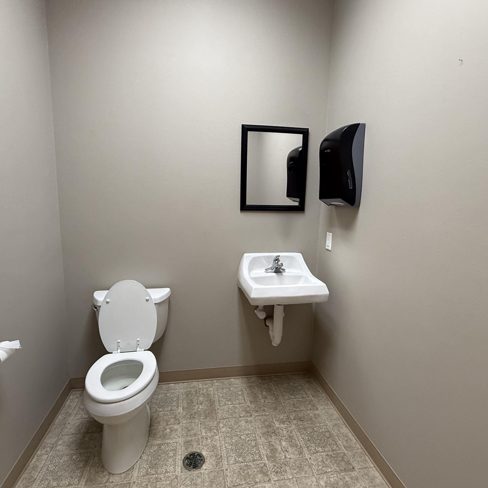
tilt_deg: -10.2
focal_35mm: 19
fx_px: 303
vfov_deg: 77.7
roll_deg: -1.9
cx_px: 244
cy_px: 249
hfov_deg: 77.7
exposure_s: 1/120
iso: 320
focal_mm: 2.22
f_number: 2.2
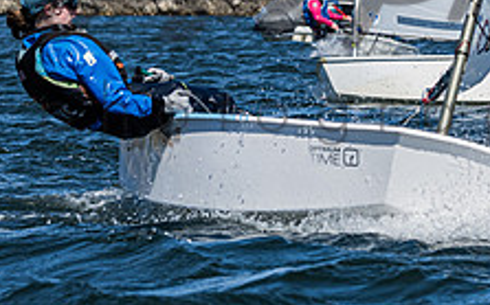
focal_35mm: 528
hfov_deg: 4.0
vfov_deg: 2.5
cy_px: 23
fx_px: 7046
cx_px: 363
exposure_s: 1/1250
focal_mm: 155
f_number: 9
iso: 320
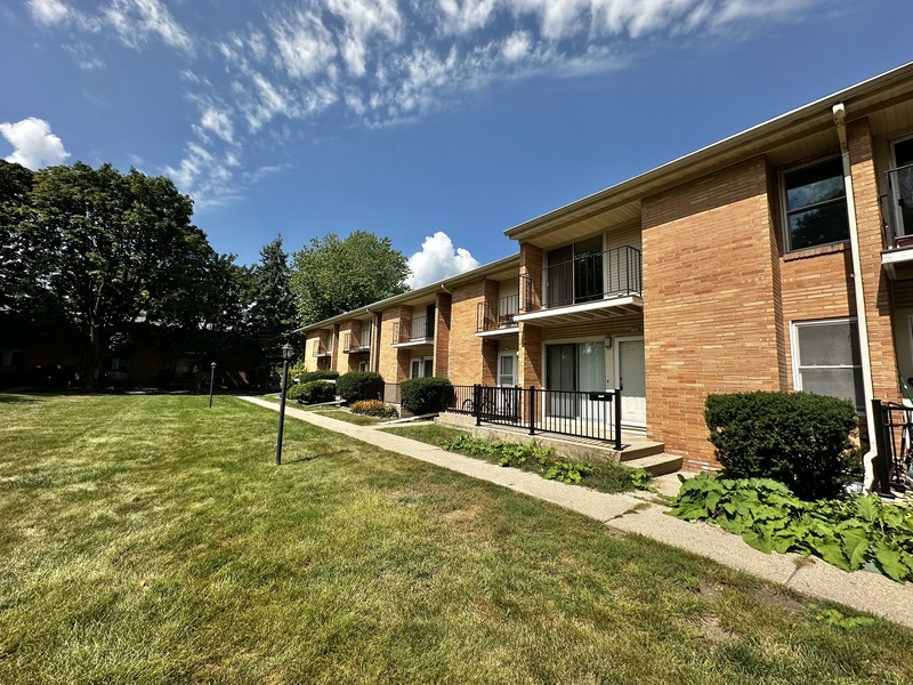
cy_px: 342
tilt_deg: +6.9
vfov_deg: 85.7
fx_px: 369
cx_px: 456
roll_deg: -1.6
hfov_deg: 102.1
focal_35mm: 14
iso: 40
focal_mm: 2.22
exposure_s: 1/1916
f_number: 2.2
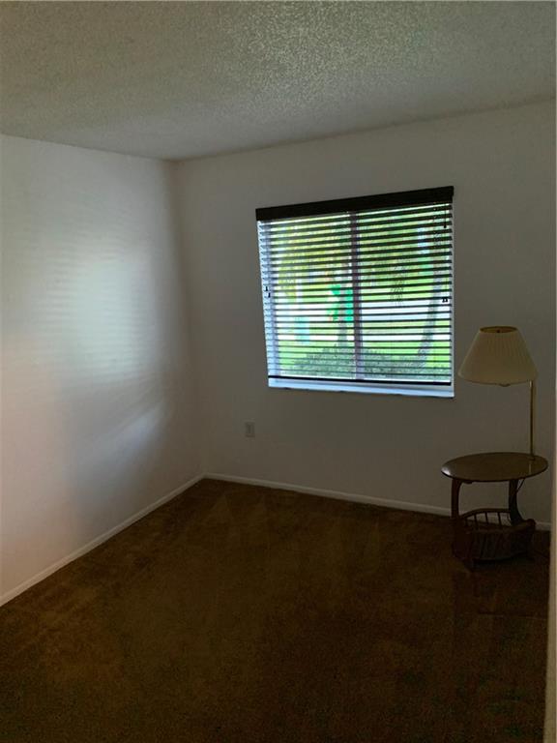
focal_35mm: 26
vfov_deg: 67.3
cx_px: 278
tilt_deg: -10.2
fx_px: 558
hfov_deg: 53.1
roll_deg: +4.3
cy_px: 372
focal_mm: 4.25
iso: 500
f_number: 1.8
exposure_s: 1/30
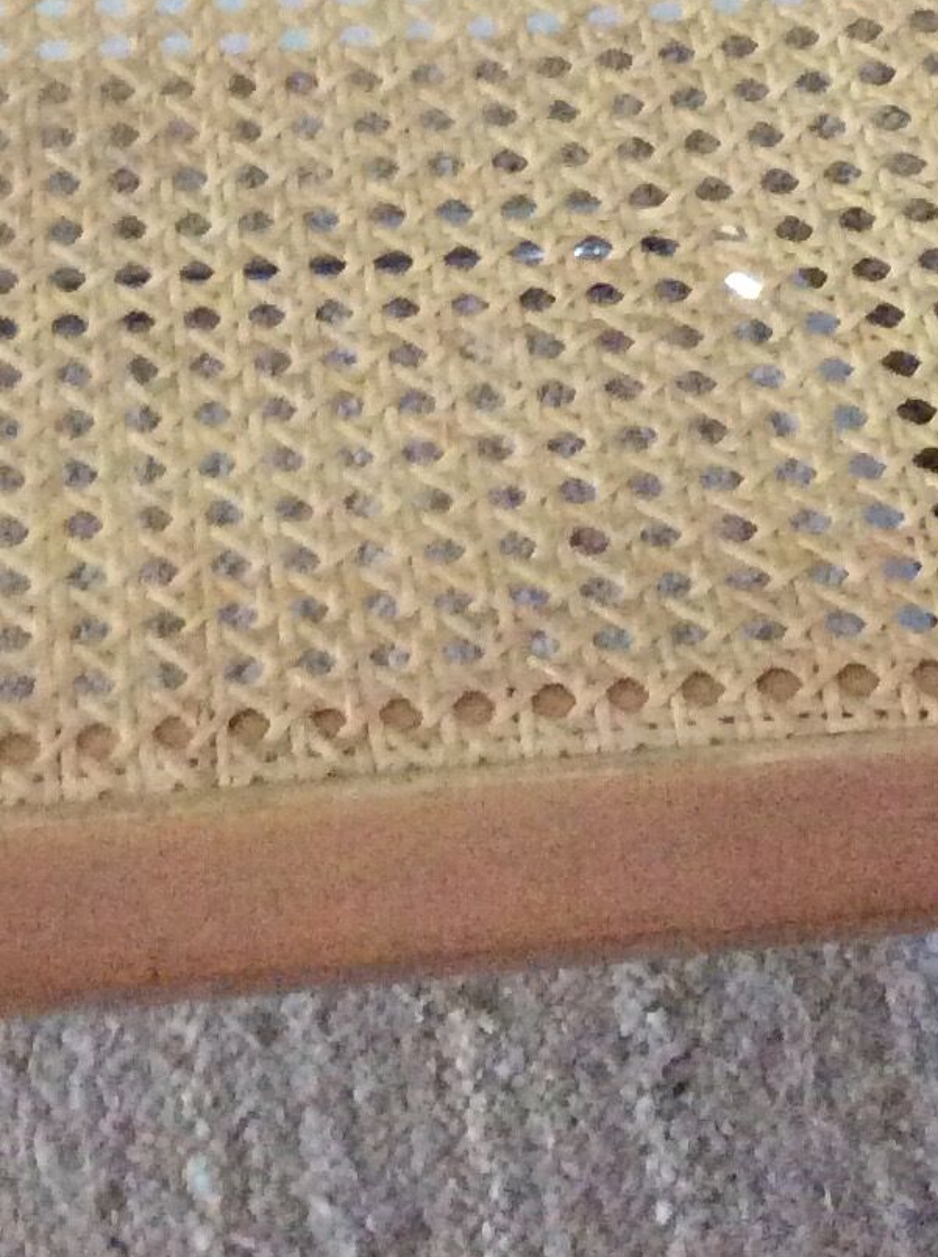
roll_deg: -1.0
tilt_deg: -36.2
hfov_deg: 14.3
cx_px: 362
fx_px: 3732
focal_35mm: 103
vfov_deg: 17.1
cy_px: -684
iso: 320
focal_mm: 3.3
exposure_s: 1/20
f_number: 2.4
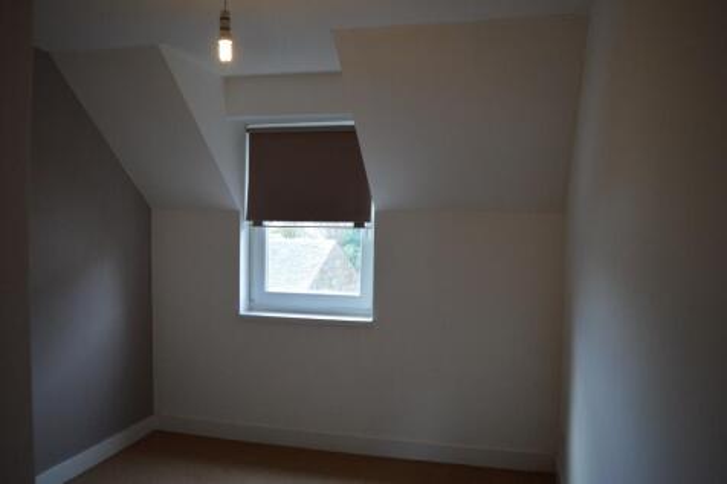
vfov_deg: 47.9
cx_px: 364
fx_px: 545
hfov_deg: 67.4
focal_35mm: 27
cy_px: 242
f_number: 3.5
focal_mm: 18
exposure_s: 1/60
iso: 1100
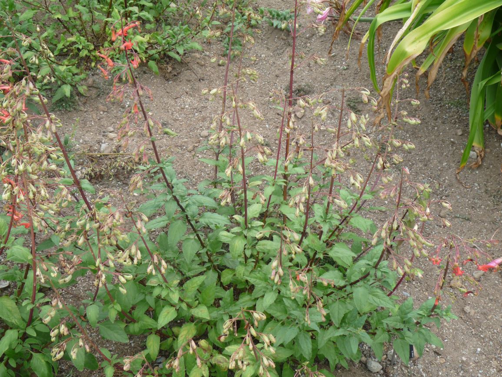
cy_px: 188
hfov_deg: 34.9
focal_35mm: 55
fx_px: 798
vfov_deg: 26.6
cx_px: 251
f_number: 4
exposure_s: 1/250
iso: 100
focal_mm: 9.8
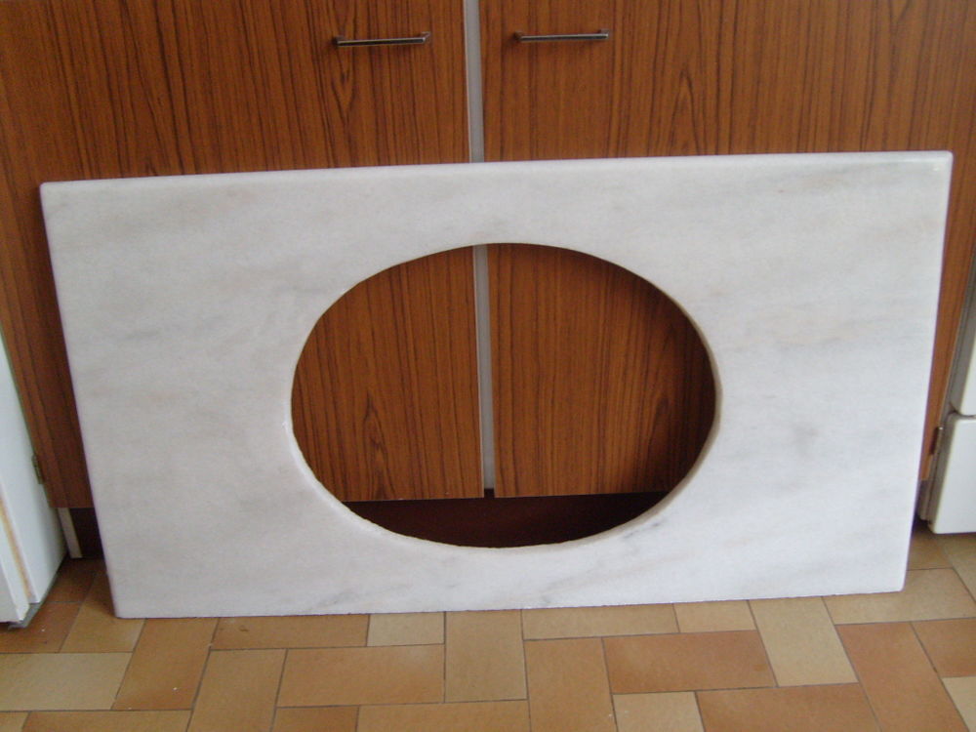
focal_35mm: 35
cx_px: 488
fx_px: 987
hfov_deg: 52.6
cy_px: 366
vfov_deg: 40.7
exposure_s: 1/10
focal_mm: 5.8
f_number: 2.8
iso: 200
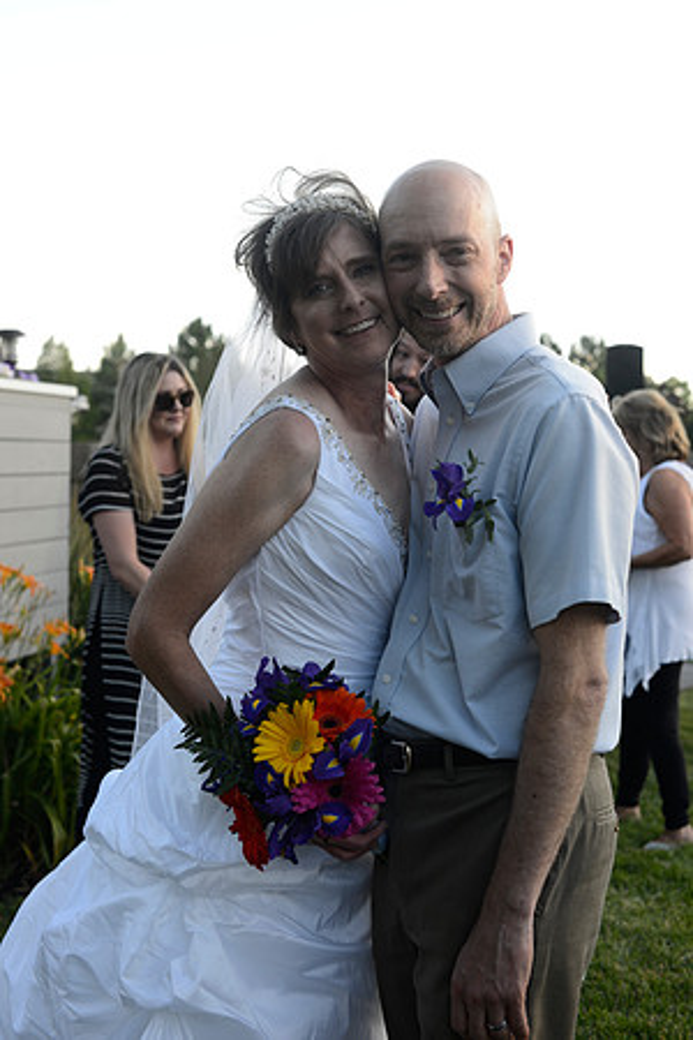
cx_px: 346
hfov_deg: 27.0
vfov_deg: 39.6
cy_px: 520
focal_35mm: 50
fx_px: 1444
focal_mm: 50
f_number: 5
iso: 400
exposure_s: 1/250
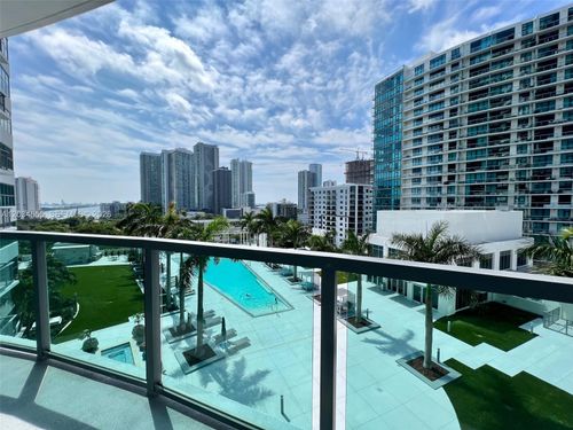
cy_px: 215
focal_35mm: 13
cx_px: 286
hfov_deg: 106.2
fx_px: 215
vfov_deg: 89.9
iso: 32
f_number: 1.8
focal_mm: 1.57
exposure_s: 1/1980
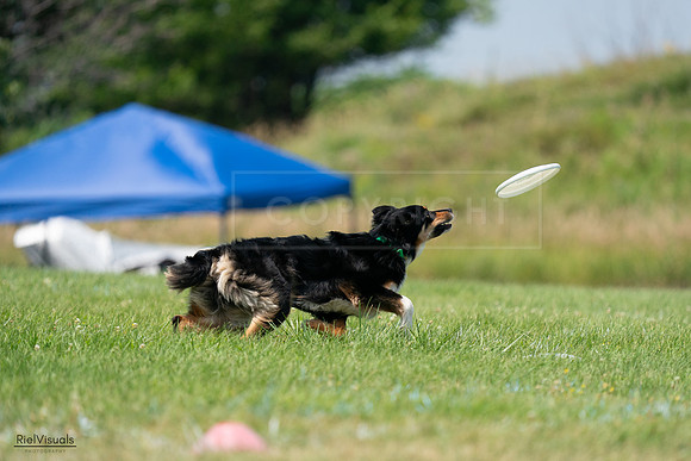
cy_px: 230
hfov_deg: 4.8
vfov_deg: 3.2
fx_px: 8255
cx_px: 346
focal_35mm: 430
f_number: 6.3
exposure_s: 1/4000
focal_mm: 430
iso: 1250
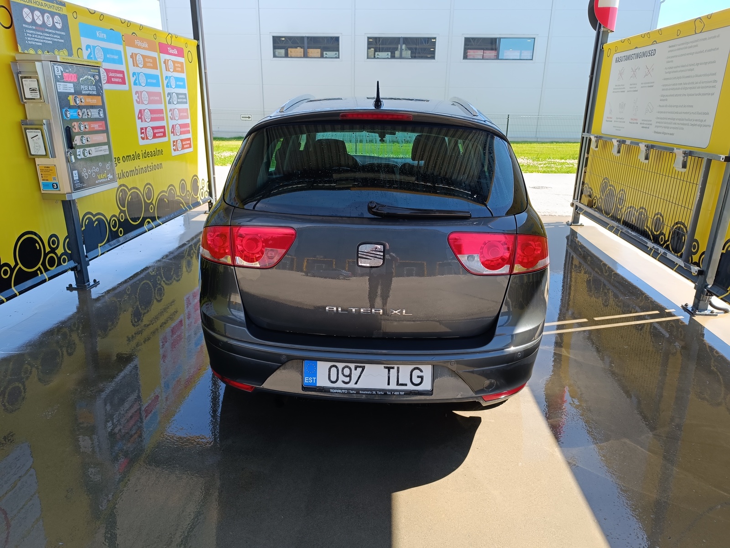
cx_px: 365
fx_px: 506
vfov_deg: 56.8
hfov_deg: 71.6
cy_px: 274
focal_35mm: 24
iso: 52
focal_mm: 6.14
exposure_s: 1/100
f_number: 1.65
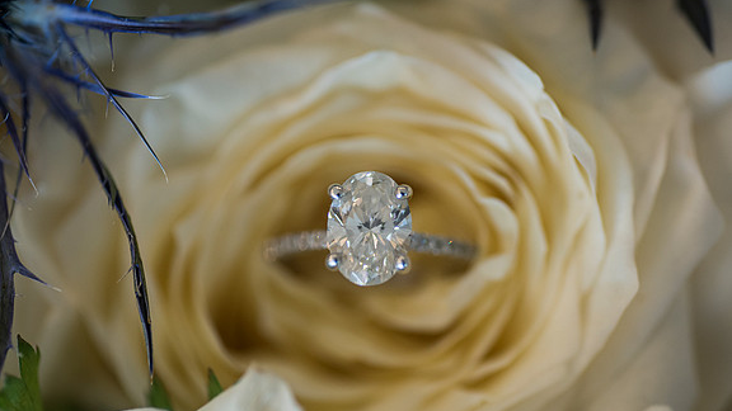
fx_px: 1844
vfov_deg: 12.7
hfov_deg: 22.5
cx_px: 365
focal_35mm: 95
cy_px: 233
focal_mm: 90
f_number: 4.5
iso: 1000
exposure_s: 1/100
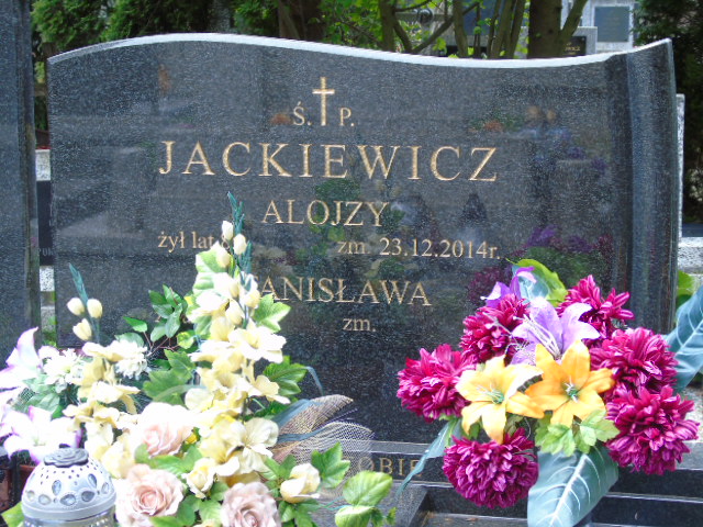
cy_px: 264
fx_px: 1665
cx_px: 352
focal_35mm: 82
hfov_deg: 23.8
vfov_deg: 18.0
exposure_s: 1/30
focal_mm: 15
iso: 100
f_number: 4.1
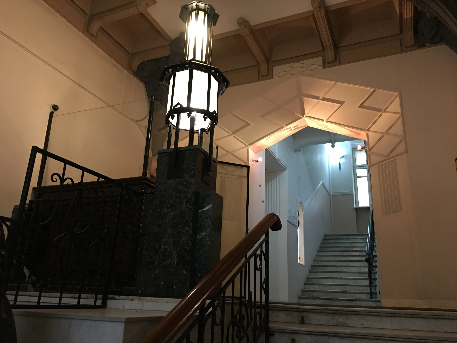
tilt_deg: +17.8
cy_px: 172
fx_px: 383
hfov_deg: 61.7
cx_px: 228
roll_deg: -3.3
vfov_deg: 48.2
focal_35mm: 29
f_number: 2.2
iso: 160
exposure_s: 1/8
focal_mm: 4.15
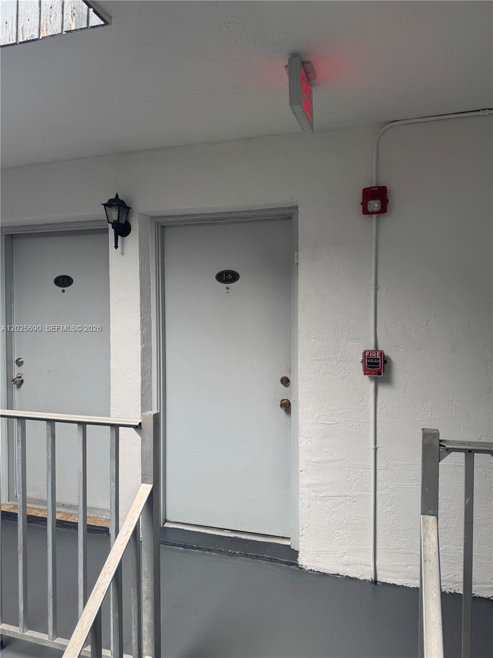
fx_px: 456
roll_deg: +0.6
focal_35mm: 24
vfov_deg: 71.6
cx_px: 246
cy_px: 329
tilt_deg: -1.2
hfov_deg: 56.8
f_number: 1.78
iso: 64
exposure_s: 1/215
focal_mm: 6.76
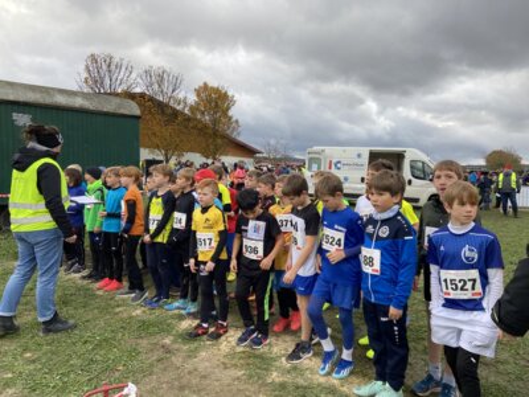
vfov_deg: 53.1
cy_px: 198
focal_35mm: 26
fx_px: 397
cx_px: 264
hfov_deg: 67.3
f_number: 1.8
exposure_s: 1/398
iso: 32
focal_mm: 4.25
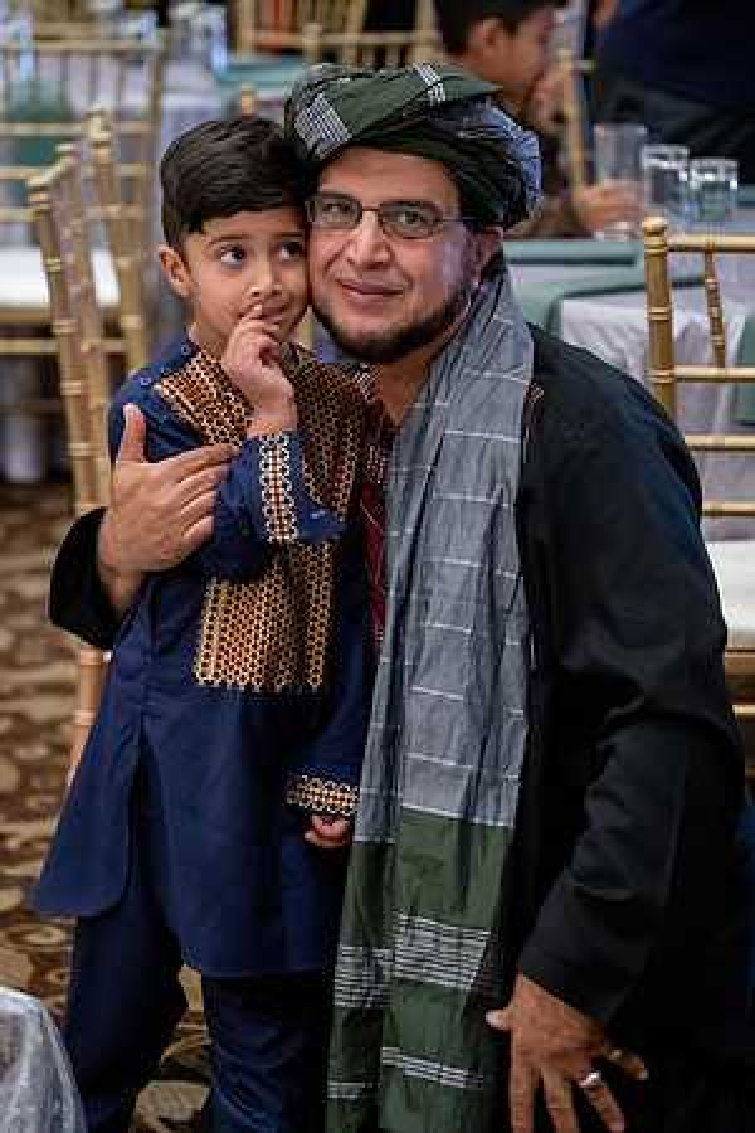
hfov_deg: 11.5
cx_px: 378
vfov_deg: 17.2
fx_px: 3743
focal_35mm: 119
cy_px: 566
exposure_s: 1/160
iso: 16000
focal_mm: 119
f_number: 4
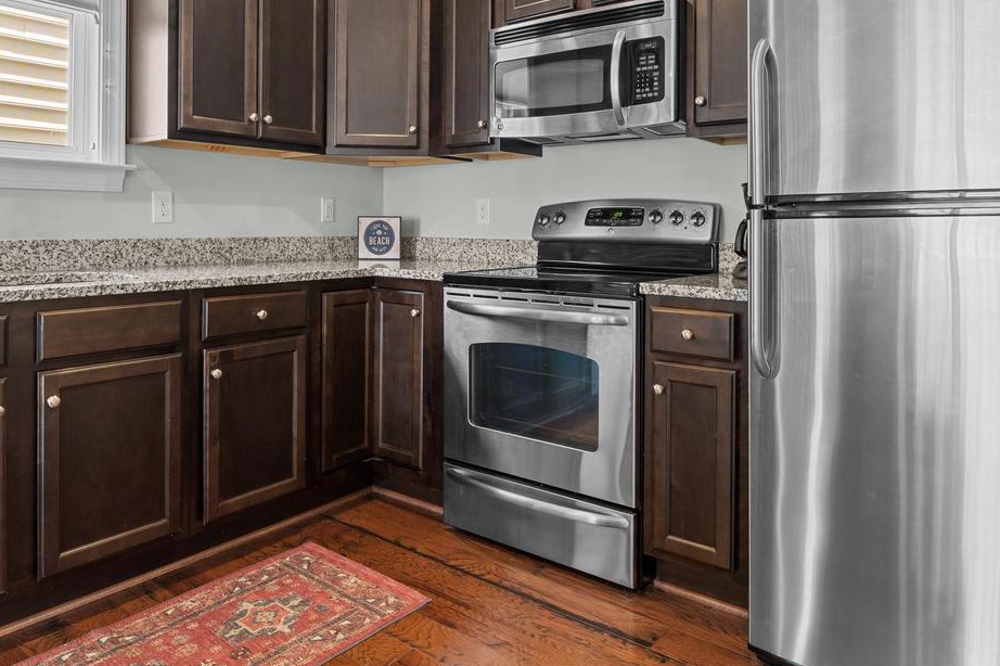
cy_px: 222
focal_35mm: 26
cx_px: 489
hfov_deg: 69.9
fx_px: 716
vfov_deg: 49.0
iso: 200
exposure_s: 3.2
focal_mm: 11
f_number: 7.1
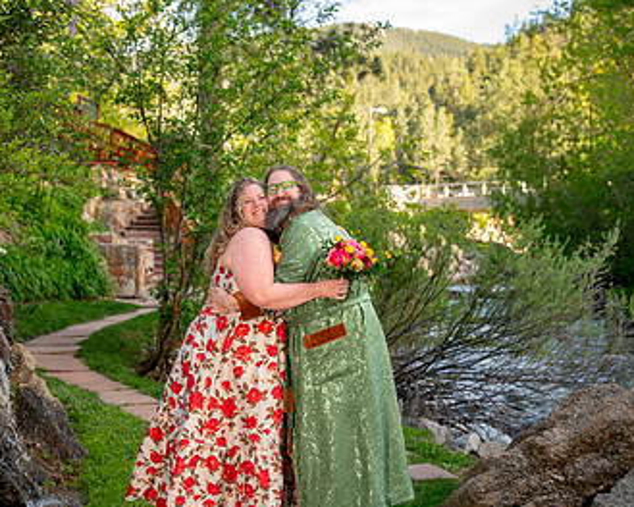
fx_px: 1144
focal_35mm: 61
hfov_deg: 30.7
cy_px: 264
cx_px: 211
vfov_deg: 25.0
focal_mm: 35
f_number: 2.8
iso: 160
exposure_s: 1/200
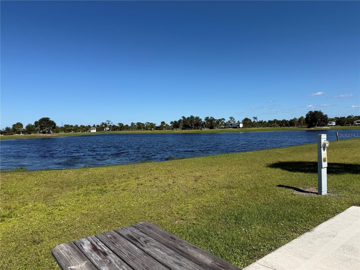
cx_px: 180
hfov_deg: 71.6
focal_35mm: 24
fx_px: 250
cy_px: 135
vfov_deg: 56.8
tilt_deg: -1.2
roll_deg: +1.4
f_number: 1.78
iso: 80
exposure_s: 1/6711
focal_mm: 6.76
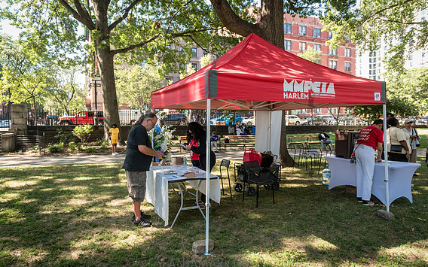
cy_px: 136
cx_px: 213
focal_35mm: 25
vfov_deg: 49.3
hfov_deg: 72.5
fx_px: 292
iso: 1250
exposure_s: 1/500
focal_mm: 24
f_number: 4
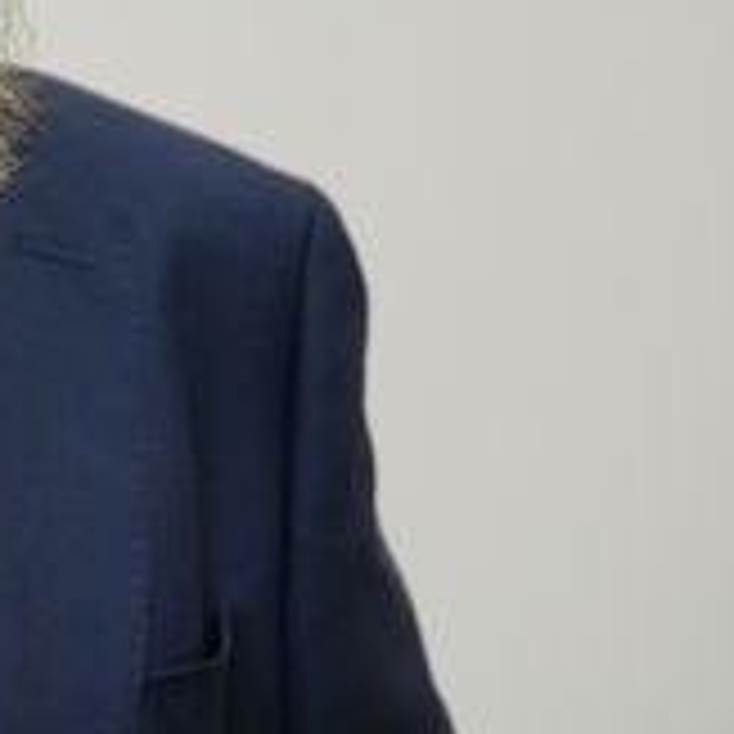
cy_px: -9
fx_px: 10172
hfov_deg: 4.1
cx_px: -205
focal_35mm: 424
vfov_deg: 4.1
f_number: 2.8
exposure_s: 1/1000
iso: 2000
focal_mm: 116
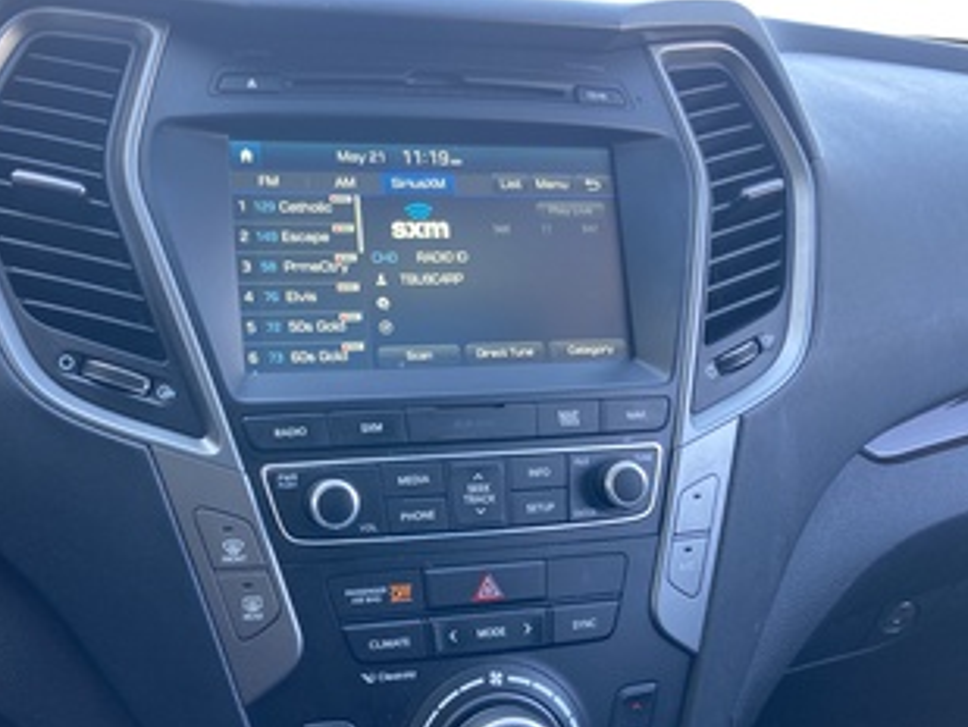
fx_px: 1063
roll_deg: -3.3
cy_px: 431
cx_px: 385
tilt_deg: -23.1
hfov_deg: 48.7
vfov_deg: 37.6
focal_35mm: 38
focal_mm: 3.99
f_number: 1.8
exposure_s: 1/74
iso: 80
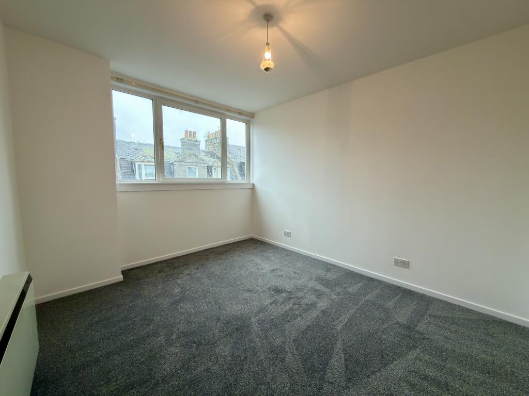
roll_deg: -0.5
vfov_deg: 85.7
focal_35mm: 14
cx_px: 264
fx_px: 214
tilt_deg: -5.3
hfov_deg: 102.1
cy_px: 198
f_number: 2.2
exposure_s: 1/25
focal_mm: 2.22
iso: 50
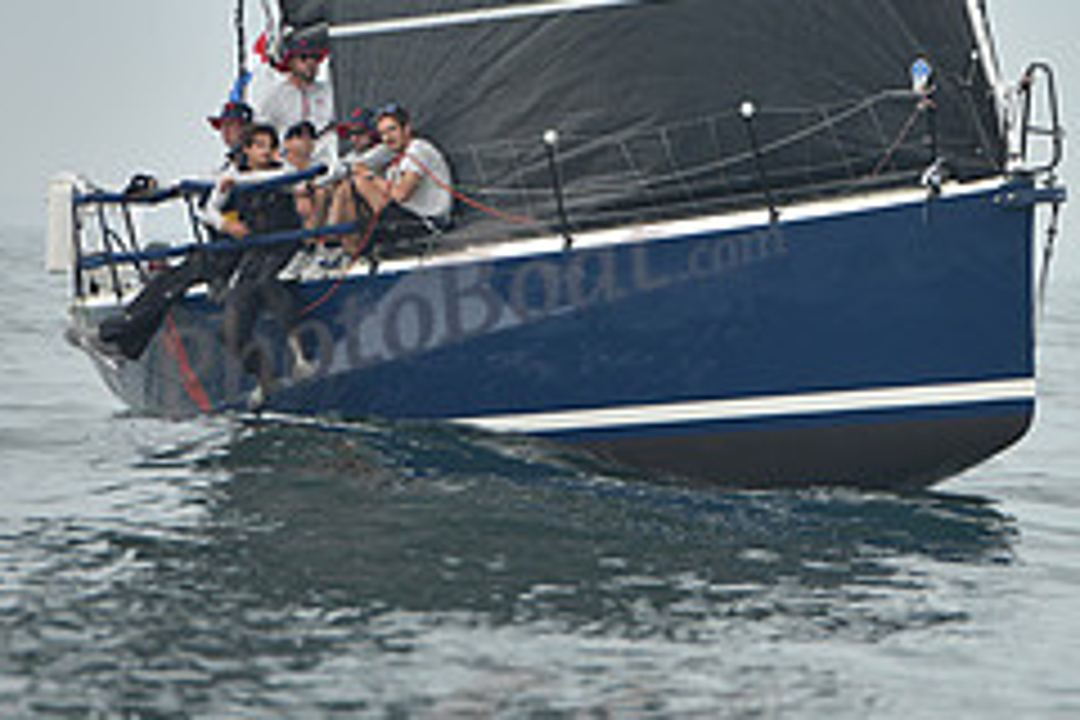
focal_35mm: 484
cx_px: 1022
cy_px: 7
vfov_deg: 2.8
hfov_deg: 4.3
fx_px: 14519
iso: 250
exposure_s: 1/640
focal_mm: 200
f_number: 5
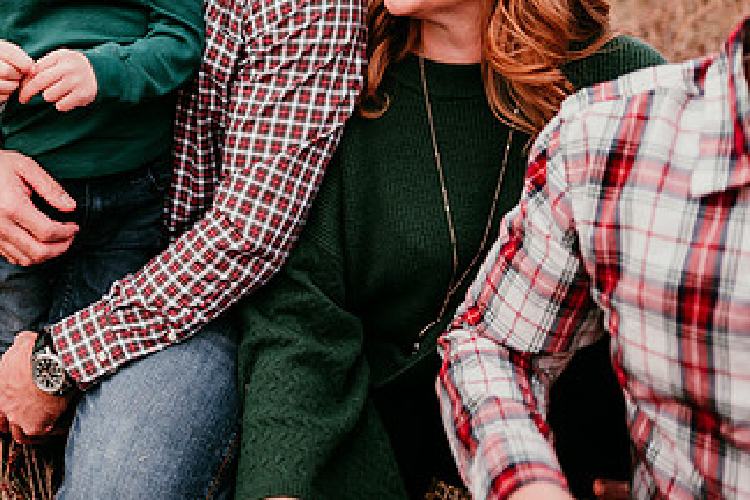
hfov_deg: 42.8
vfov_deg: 30.1
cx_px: 125
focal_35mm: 43
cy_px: 68
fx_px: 896
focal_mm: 24
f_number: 2.2
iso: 100
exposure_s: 1/160
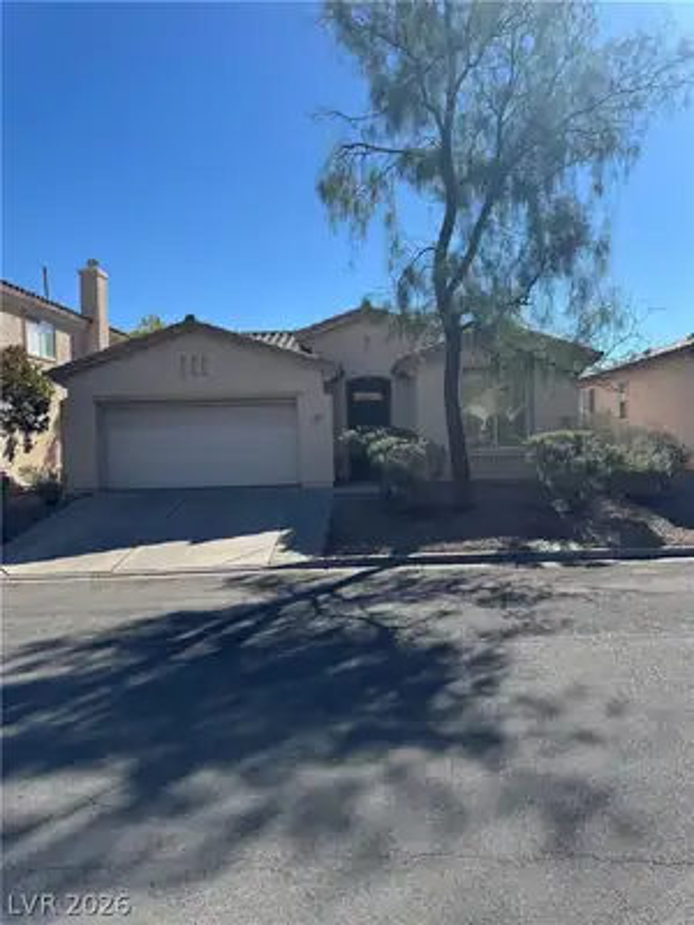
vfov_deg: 71.6
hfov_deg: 56.8
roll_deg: +2.0
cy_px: 462
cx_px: 347
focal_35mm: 24
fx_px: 642
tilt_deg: -2.2
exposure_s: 1/4608
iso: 80
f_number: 1.78
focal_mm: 6.76
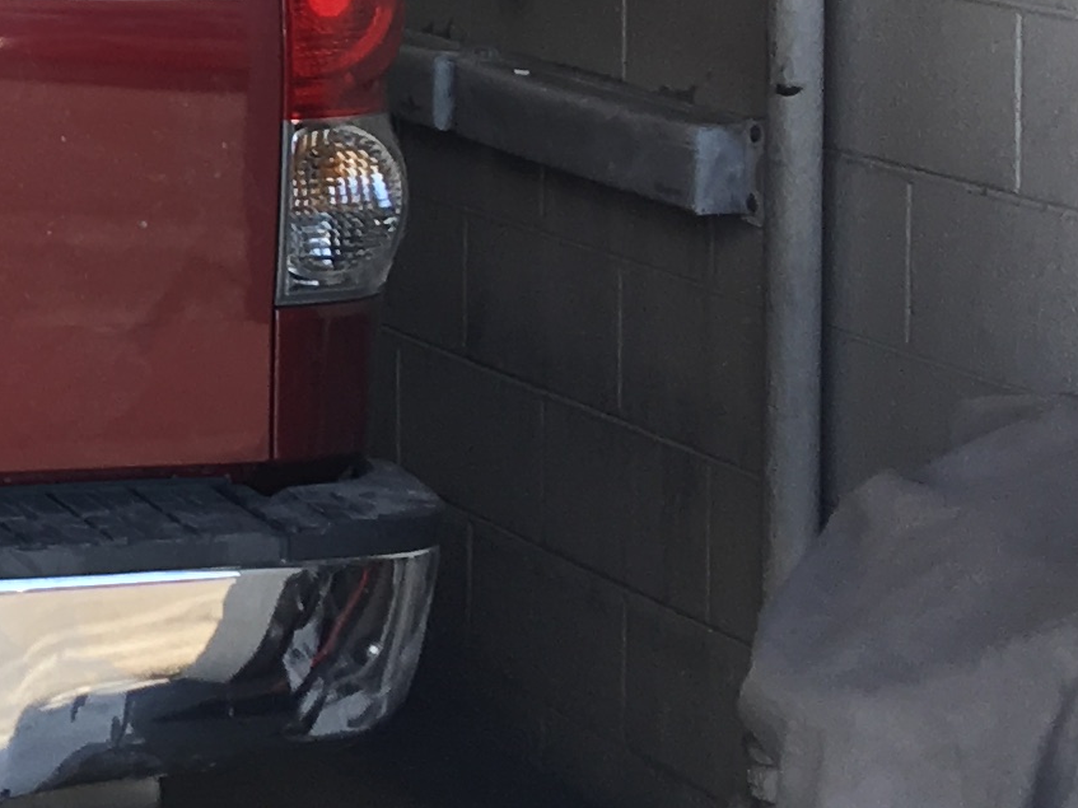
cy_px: -258
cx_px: -904
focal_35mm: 138
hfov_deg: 12.9
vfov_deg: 10.5
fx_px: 4297
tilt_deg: -2.7
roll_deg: +1.0
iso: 25
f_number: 2.2
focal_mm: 4.15
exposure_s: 1/223
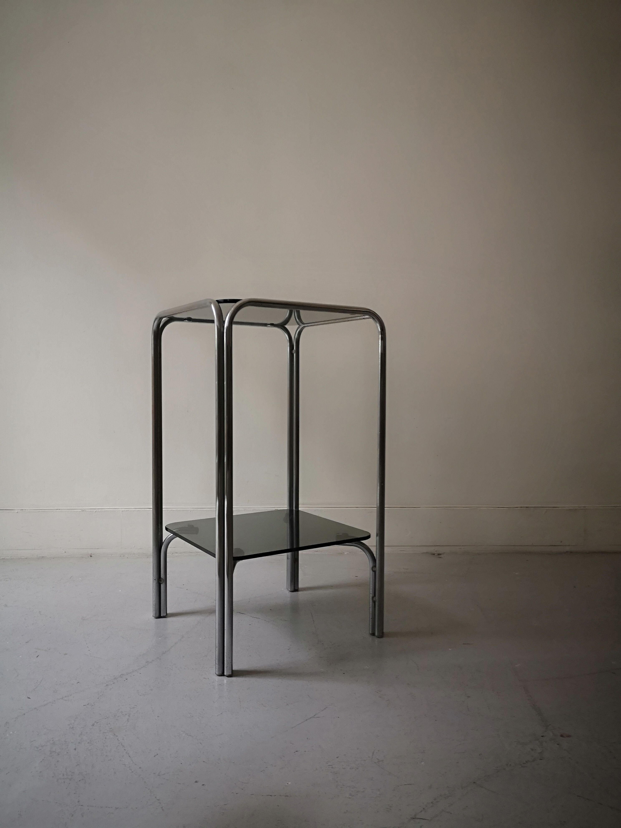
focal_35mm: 27
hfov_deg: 51.4
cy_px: 414
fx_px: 646
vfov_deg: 65.3
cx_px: 310
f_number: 1.8
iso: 125
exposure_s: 1/50
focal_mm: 3.95
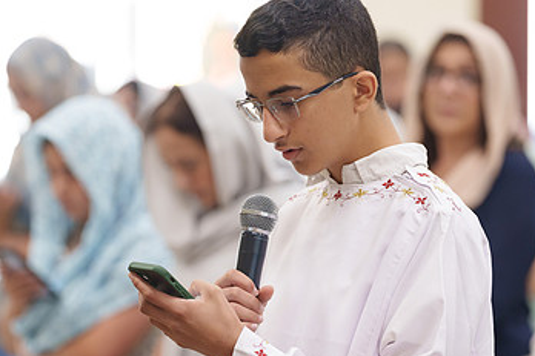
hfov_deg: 8.0
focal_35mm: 257
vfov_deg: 5.3
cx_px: 237
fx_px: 3819
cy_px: 232
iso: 1600
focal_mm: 154
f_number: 2.8
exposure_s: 1/160
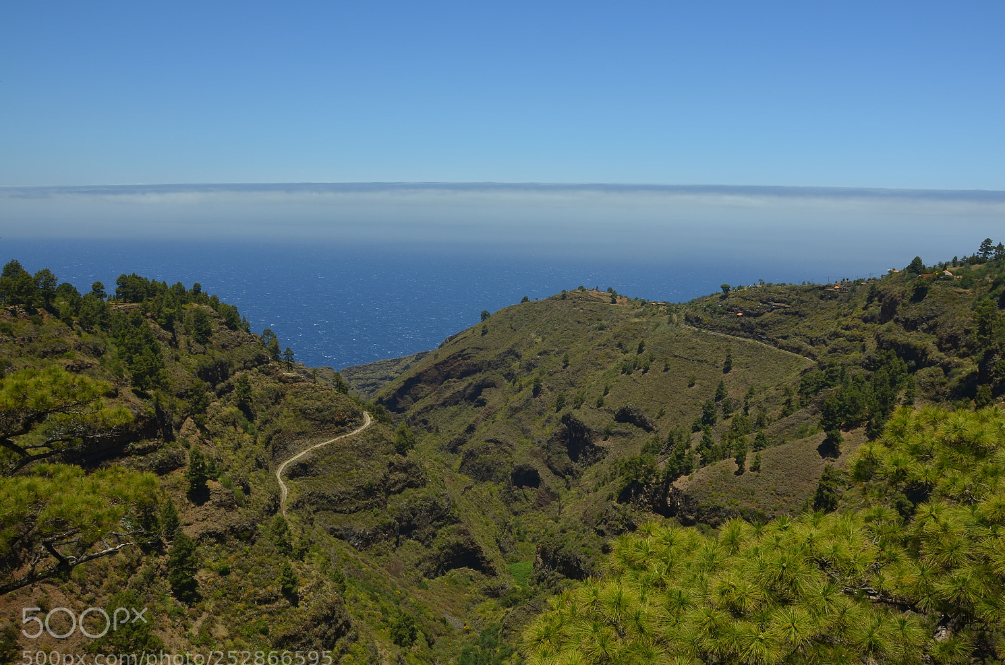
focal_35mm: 29
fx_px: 808
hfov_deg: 63.8
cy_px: 354
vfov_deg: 44.7
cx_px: 519
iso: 100
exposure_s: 1/200
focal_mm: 18
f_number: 9
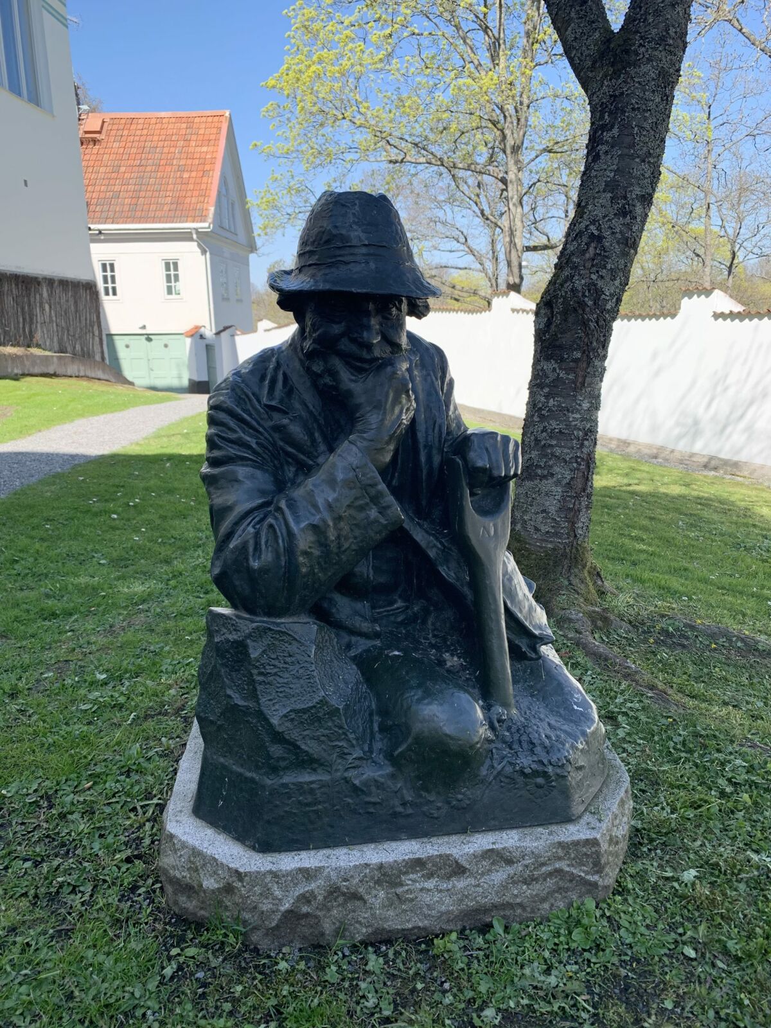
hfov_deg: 53.1
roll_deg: +0.3
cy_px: 514
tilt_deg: -13.4
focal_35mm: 26
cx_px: 386
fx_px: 772
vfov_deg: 67.3
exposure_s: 1/842
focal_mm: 4.25
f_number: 1.8
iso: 25
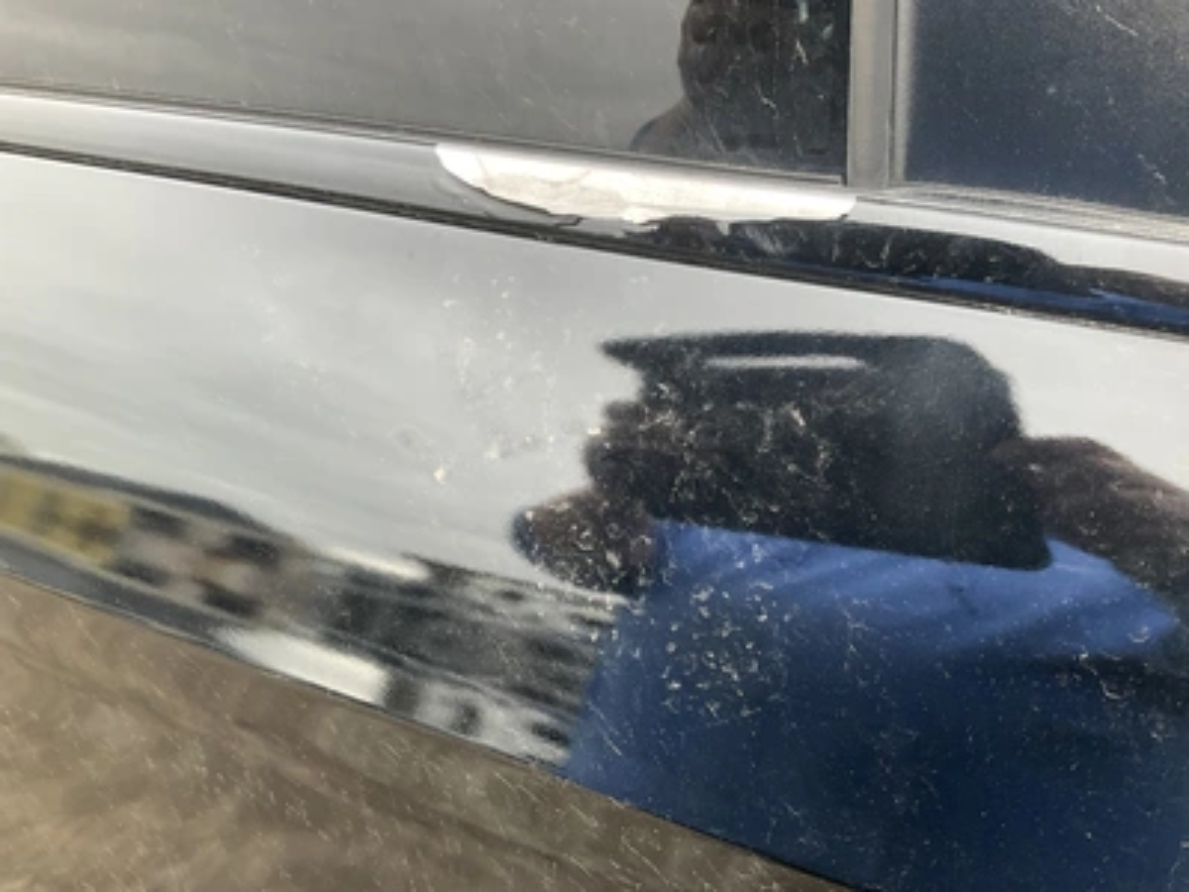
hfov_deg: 61.7
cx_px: 594
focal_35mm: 29
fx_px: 996
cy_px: 446
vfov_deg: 48.2
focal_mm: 3
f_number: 1.8
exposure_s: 1/122
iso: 40
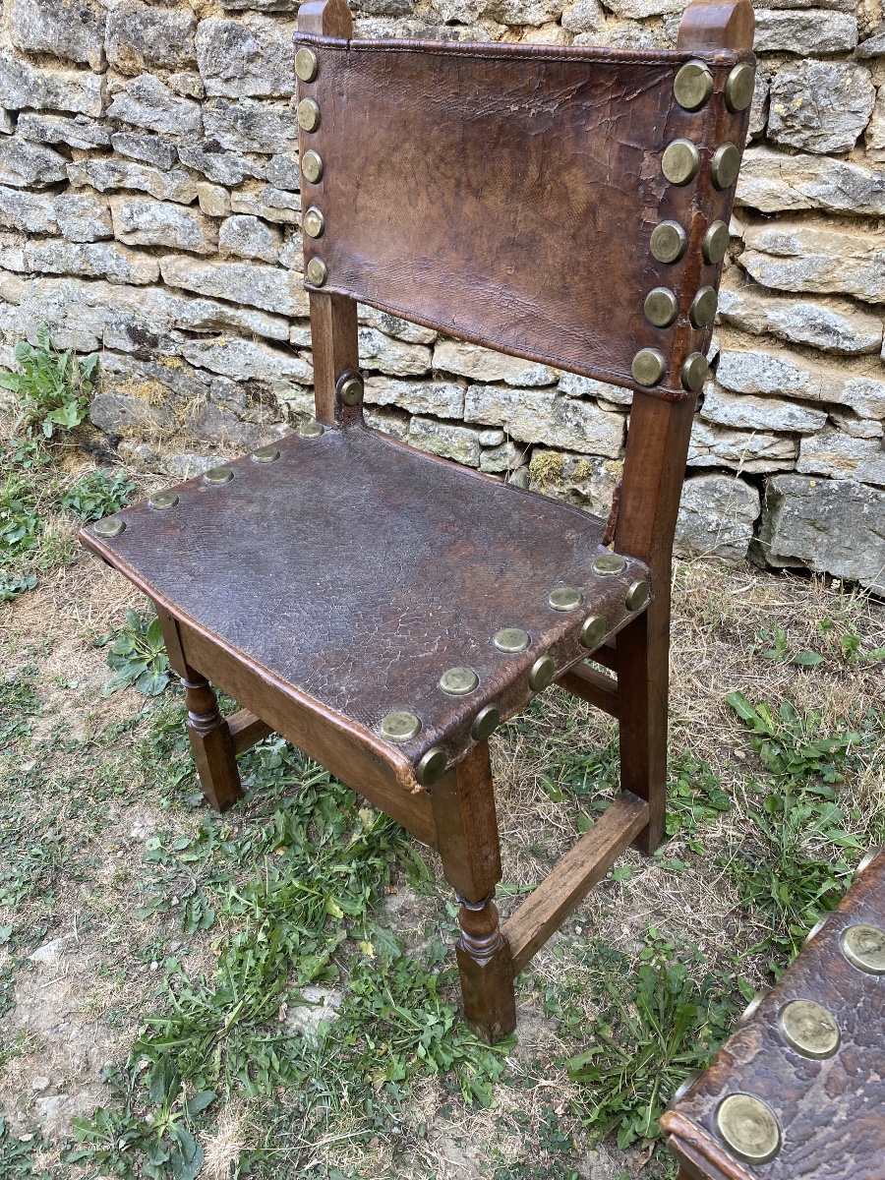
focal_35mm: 26
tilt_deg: -36.2
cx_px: 442
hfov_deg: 53.1
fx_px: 886
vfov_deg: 67.3
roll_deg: -1.8
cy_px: 590
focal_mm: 4.25
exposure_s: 1/138
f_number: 1.8
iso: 32
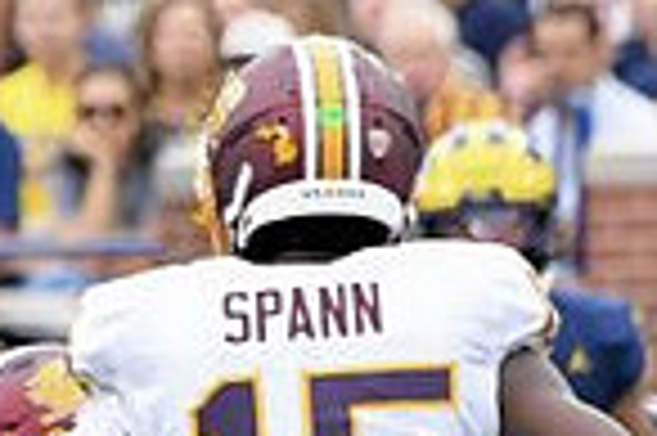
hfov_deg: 1.2
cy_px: 726
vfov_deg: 0.8
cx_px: -554
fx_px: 30425
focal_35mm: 1669
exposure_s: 1/1000
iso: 1600
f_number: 5.6
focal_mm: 280
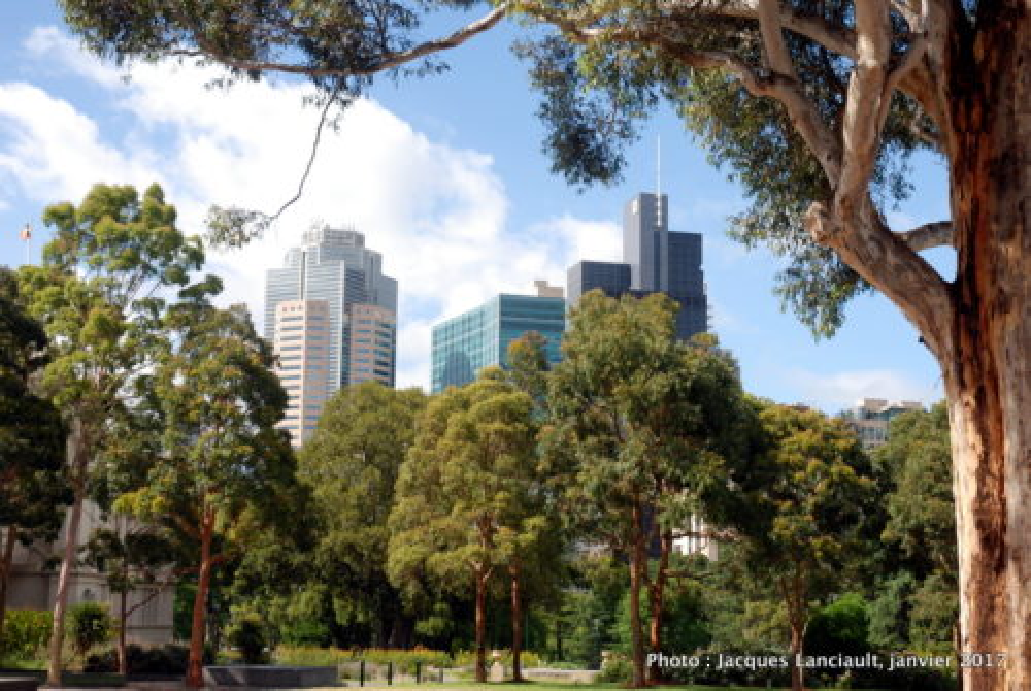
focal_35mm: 52
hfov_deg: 37.8
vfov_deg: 25.8
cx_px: 516
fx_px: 1506
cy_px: 346
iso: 100
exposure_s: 1/200
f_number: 7.1
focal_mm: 35
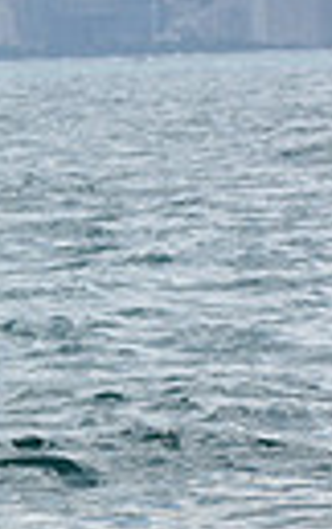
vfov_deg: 5.0
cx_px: -828
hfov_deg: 3.0
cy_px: 51
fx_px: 6075
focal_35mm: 421
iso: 250
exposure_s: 1/1250
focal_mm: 92
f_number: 7.1
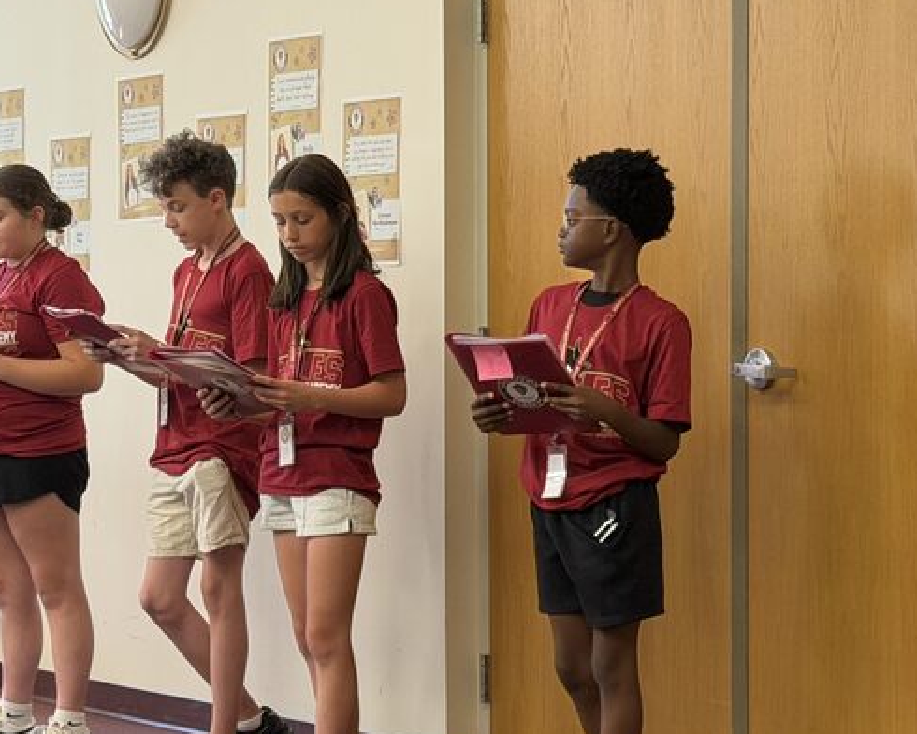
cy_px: 459
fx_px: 2660
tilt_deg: -1.8
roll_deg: +0.6
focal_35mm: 98
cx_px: 316
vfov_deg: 15.7
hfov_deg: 19.5
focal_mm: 6.76
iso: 100
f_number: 1.78
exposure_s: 1/60
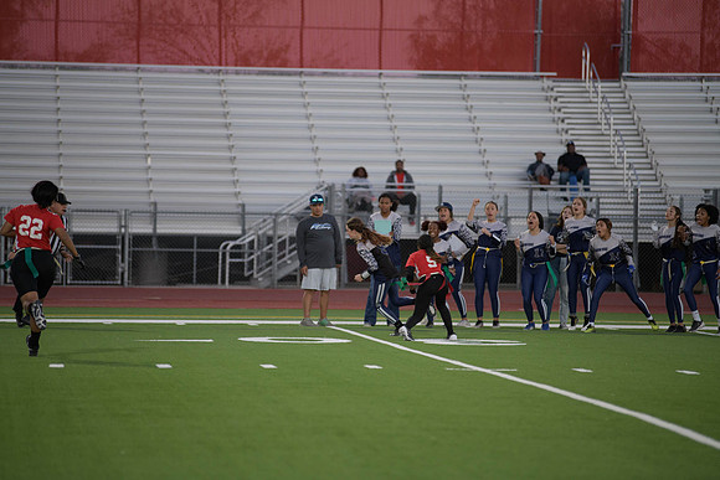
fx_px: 4001
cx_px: 360
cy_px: 240
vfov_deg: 6.9
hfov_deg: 10.3
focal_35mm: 200
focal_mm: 200
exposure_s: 1/640
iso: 1000
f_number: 2.8
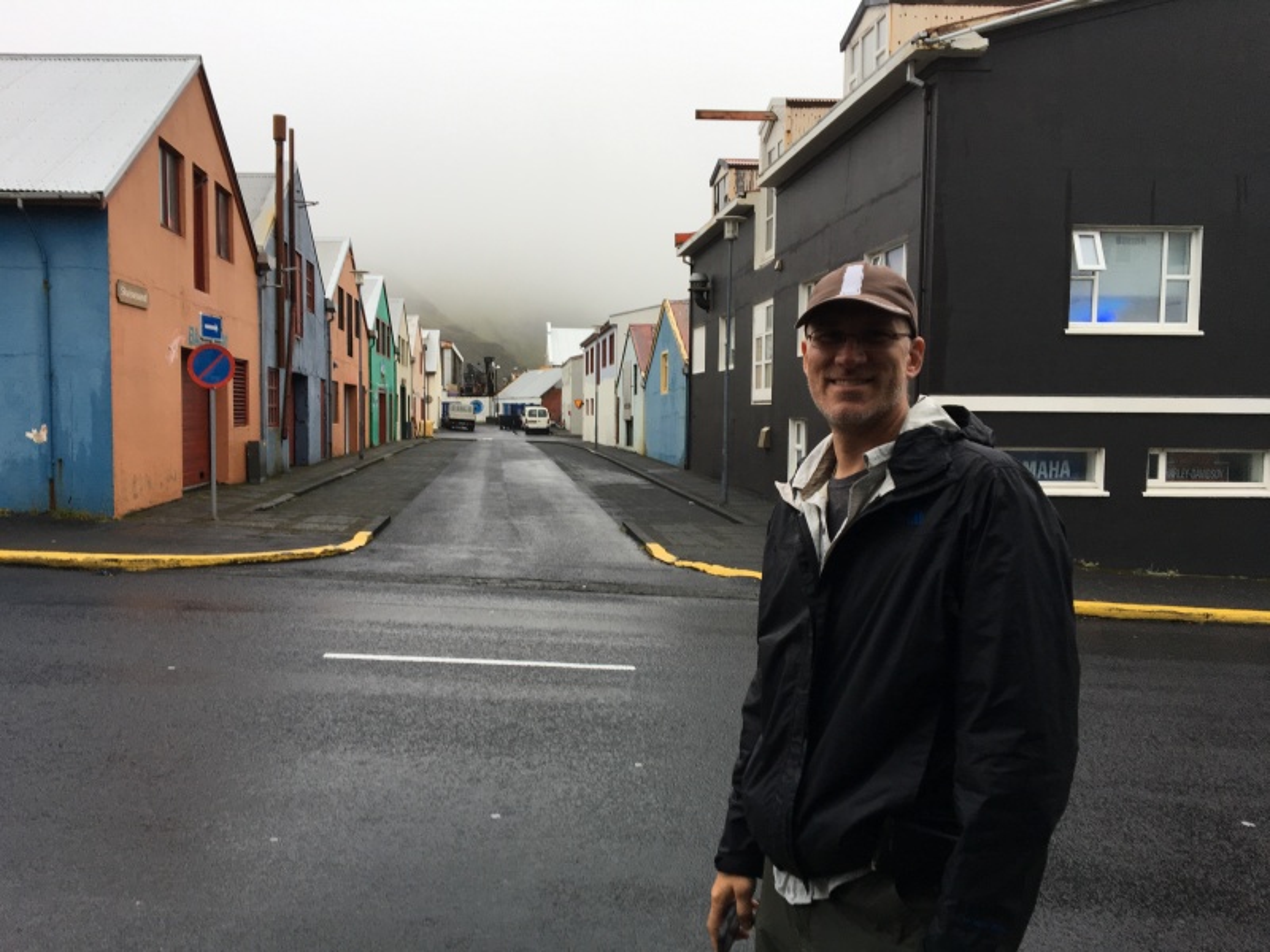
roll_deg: +0.2
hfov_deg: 61.7
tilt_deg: -1.4
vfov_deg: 48.2
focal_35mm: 29
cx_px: 635
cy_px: 476
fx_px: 1064
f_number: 2.2
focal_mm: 4.15
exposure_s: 1/100
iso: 40
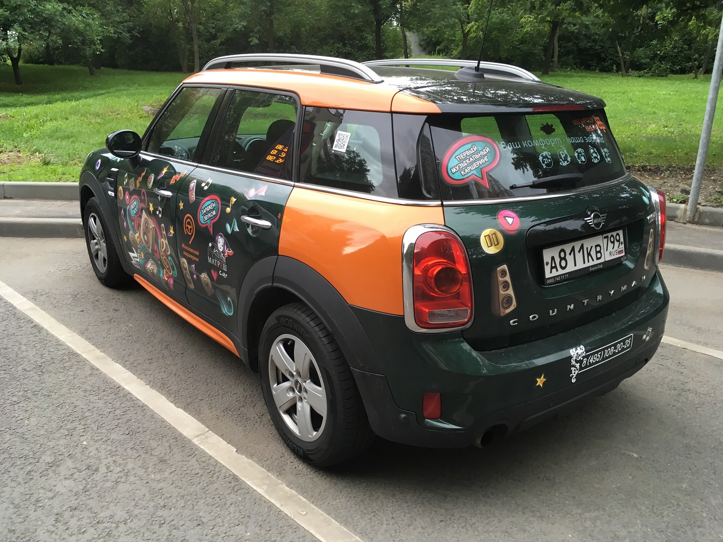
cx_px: 362
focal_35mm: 29
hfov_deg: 61.7
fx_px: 606
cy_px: 271
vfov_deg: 48.2
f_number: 2.2
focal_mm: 4.15
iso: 25
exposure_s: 1/33
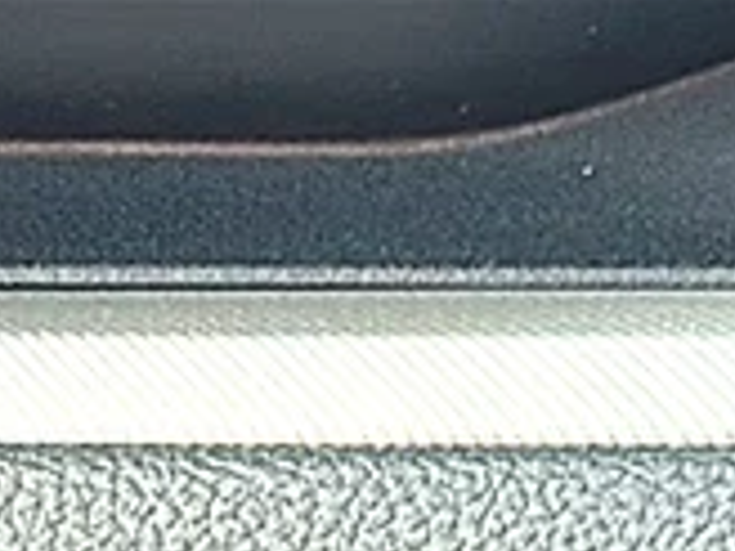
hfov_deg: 11.2
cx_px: -9
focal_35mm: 175
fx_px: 3716
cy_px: 1171
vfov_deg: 8.0
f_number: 1.78
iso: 125
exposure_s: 1/248
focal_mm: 6.86
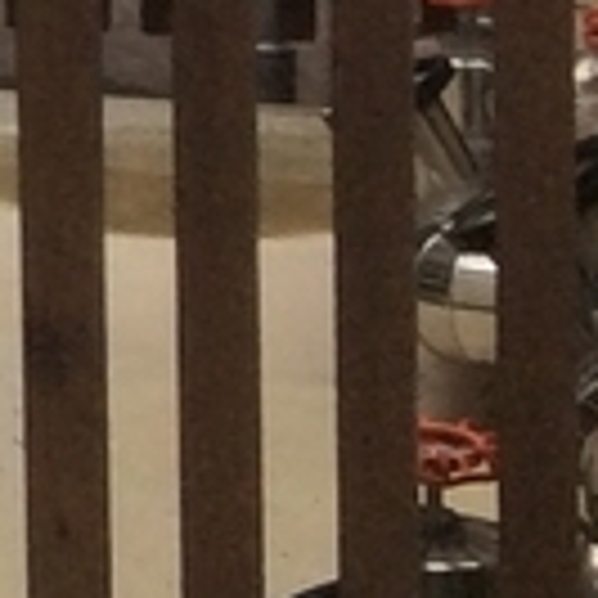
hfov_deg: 6.4
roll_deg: +0.4
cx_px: -1025
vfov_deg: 6.6
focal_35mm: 254
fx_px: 4964
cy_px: -661
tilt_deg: -5.0
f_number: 2.4
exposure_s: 1/120
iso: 40
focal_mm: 3.3
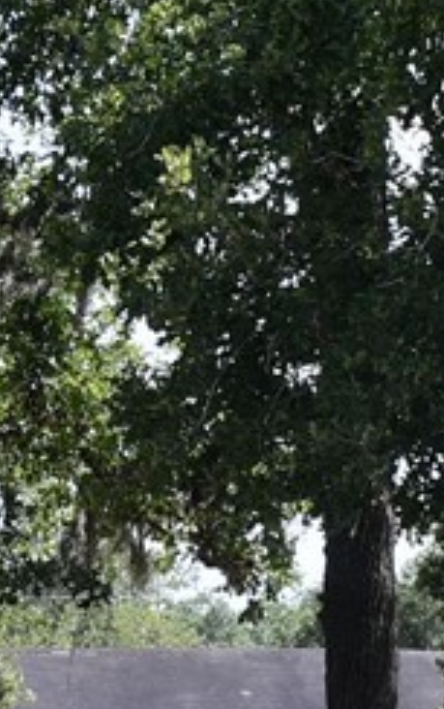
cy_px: 690
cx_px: 148
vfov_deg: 7.2
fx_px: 5601
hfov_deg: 4.5
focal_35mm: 290
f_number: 8
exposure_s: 1/250
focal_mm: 32
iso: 160
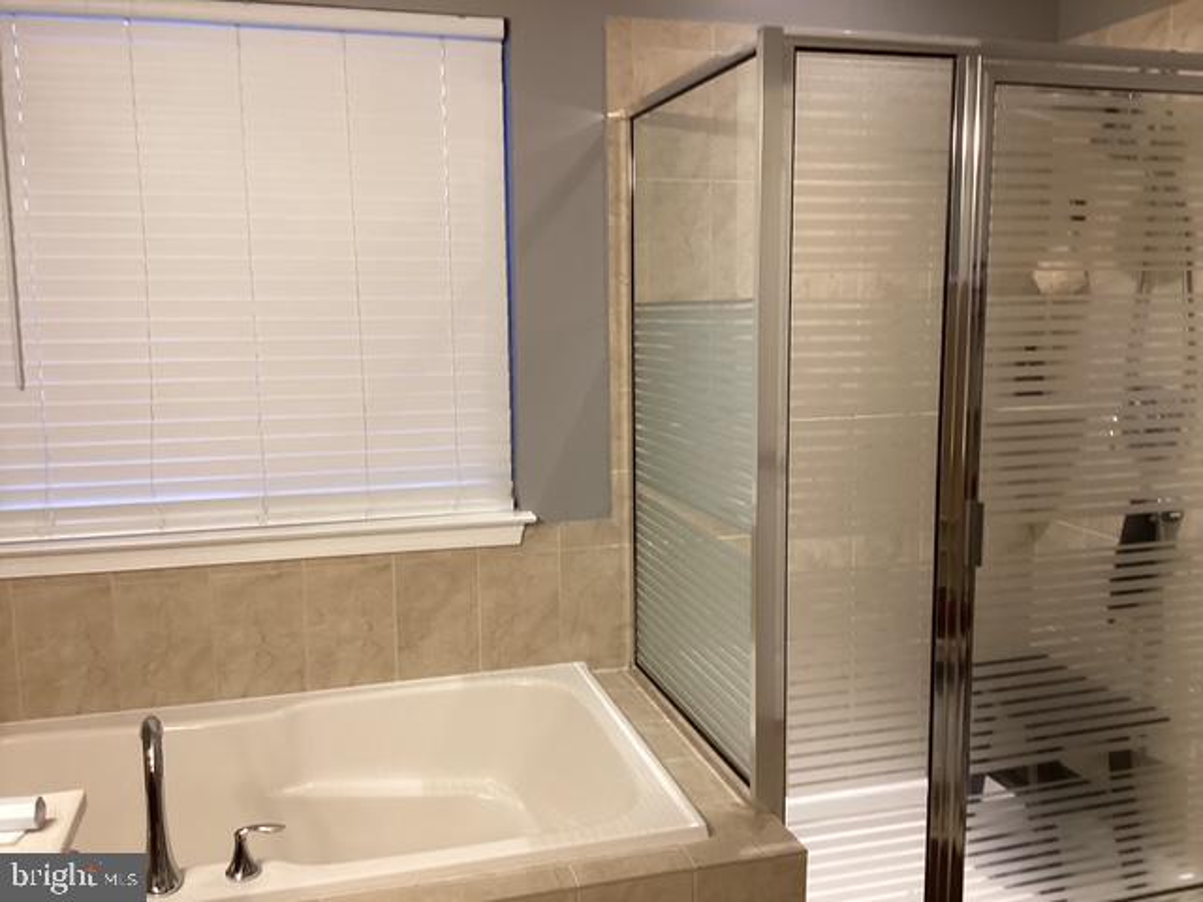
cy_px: 451
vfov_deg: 45.4
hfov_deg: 58.4
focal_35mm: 31
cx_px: 602
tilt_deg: -9.2
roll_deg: -1.6
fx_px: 1077
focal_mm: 3.3
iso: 160
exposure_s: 1/60
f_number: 2.4
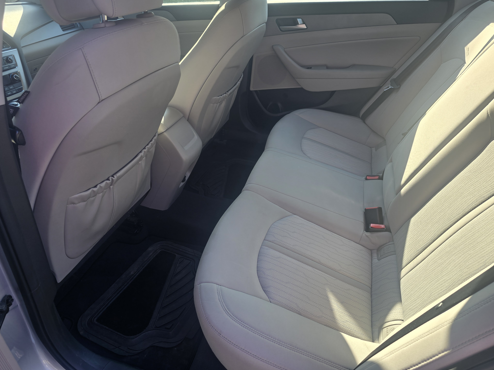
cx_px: 248
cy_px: 180
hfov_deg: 71.6
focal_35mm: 24
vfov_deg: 56.8
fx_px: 343
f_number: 1.7
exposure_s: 1/180
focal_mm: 6.3
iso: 12
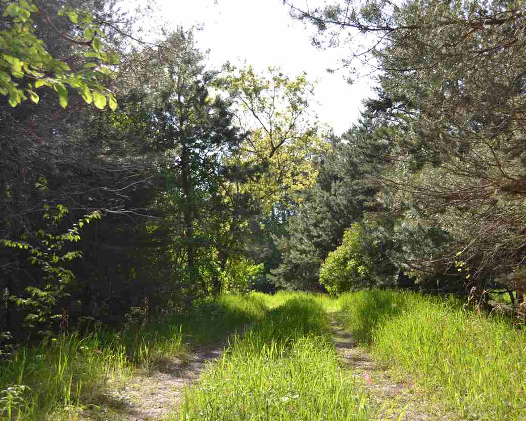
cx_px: 295
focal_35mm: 45
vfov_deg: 33.4
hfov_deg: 41.1
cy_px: 207
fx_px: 701
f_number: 5.6
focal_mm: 26
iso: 100
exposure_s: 1/200
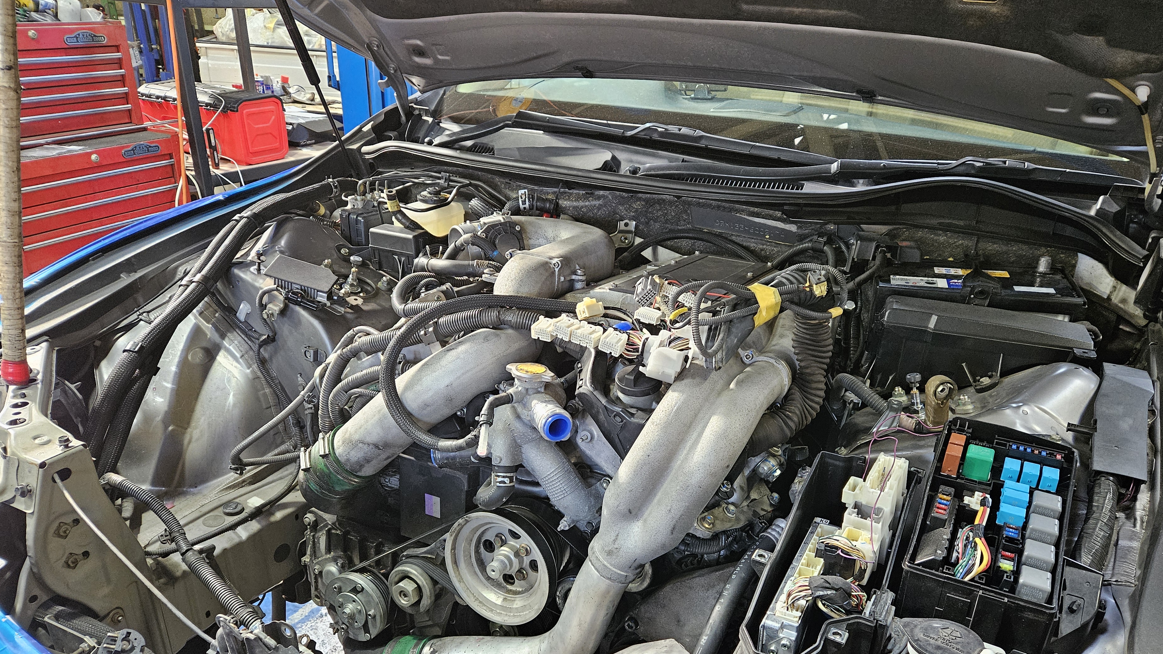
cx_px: 618
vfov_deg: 42.5
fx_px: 833
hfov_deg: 69.8
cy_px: 420
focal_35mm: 27
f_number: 1.8
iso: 500
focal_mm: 5.4
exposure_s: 1/120
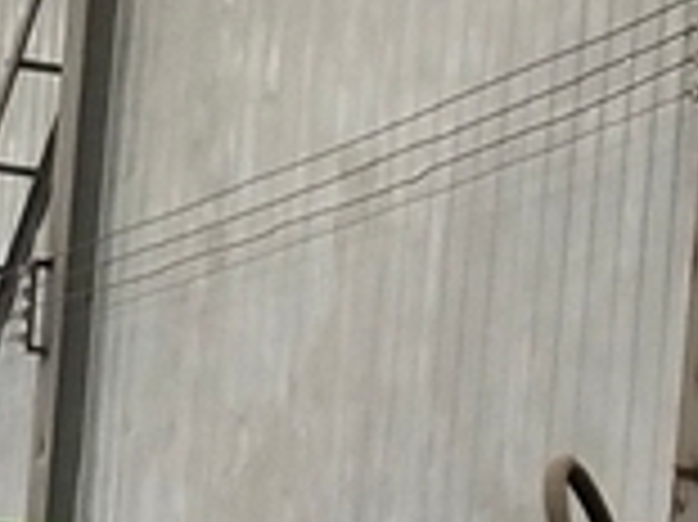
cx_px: -239
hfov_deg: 8.4
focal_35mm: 232
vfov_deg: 6.1
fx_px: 4674
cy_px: 1364
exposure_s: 1/50
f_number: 1.8
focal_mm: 3.95
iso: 483
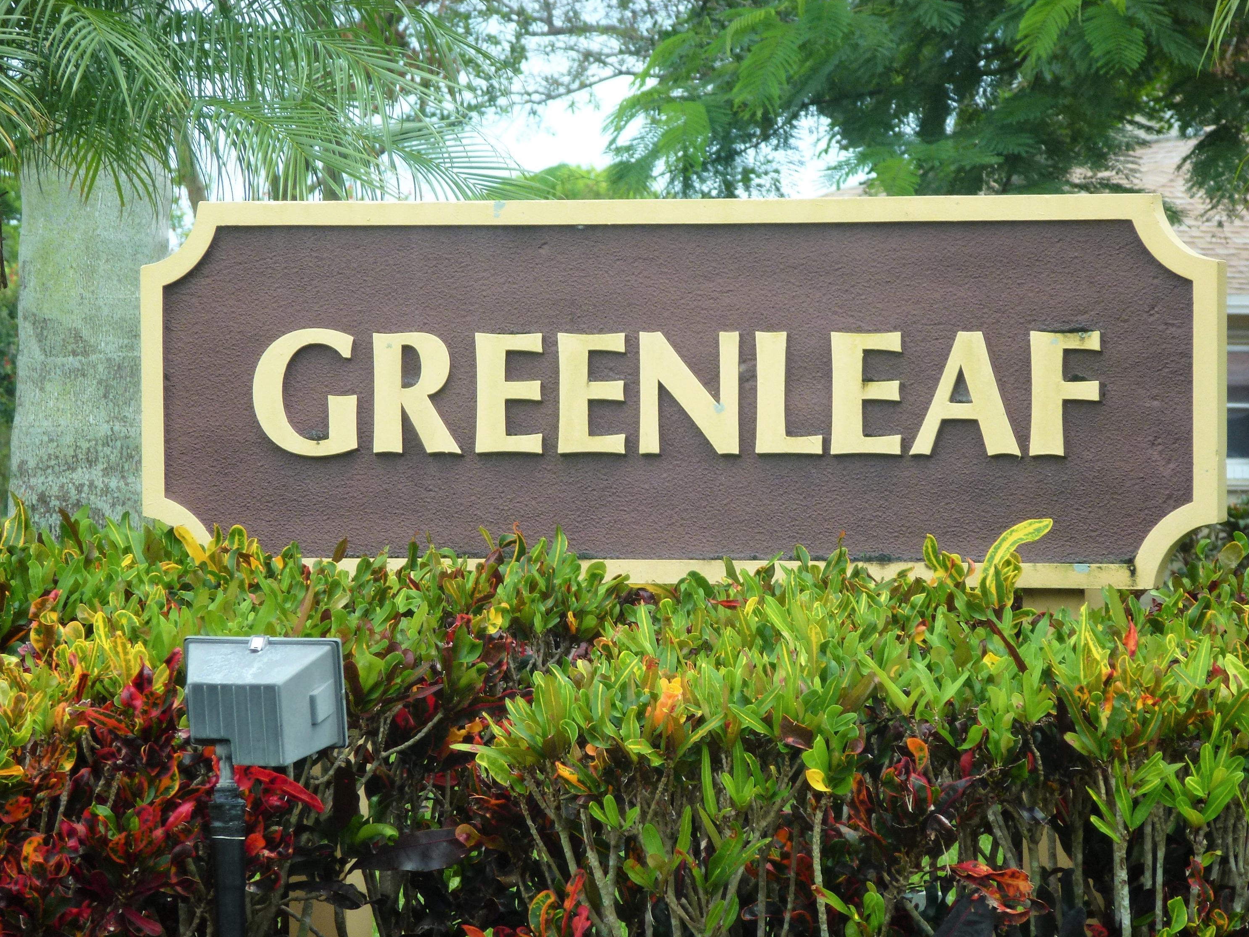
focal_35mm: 269
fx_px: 9706
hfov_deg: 7.4
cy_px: 470
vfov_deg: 5.5
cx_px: 631
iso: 100
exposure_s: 1/160
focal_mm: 47.7
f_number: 5.6
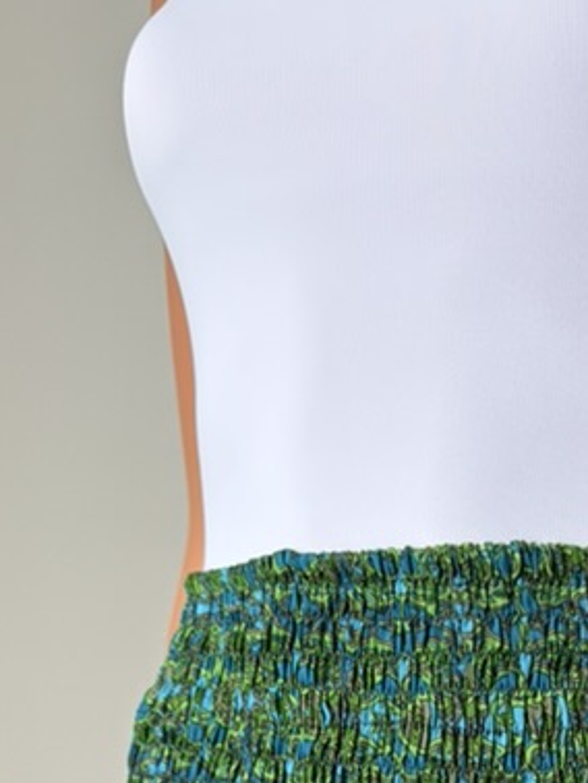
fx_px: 1470
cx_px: 561
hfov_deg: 21.9
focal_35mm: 65
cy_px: 1027
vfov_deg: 25.5
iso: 125
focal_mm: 6.76
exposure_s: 1/121
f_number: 1.78
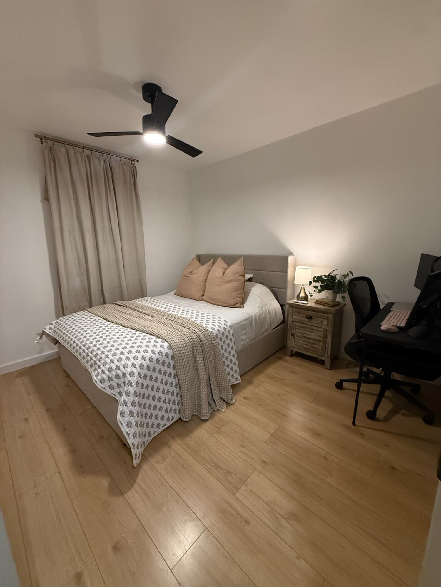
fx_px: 238
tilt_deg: -10.8
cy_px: 294
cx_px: 220
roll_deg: +0.6
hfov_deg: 85.7
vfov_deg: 102.1
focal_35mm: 14
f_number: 2.2
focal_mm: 2.22
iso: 640
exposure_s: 1/120
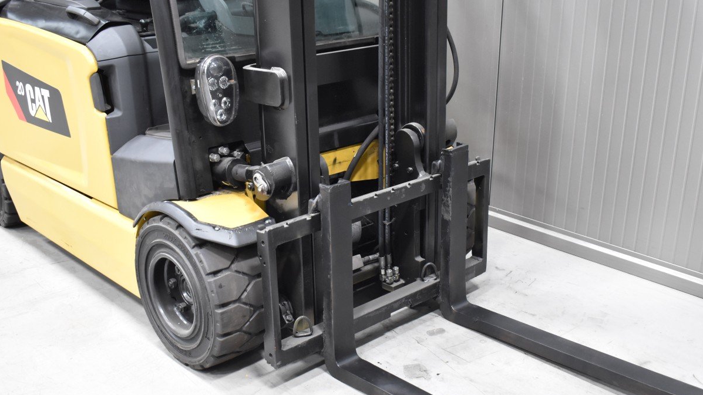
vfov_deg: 28.0
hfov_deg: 47.8
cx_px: 351
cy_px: 225
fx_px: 793
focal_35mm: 43
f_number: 5
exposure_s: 1/15
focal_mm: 27
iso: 1600
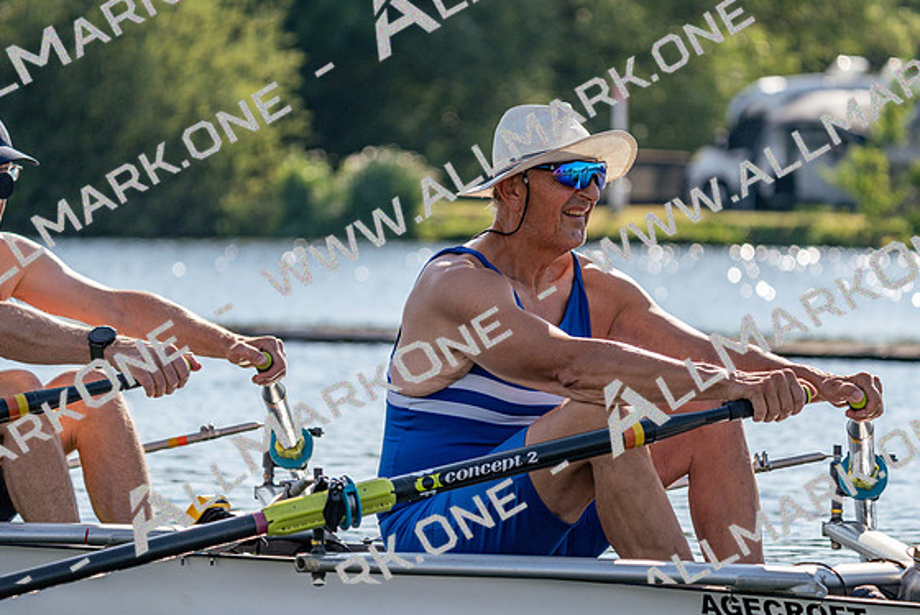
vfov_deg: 6.6
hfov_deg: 9.9
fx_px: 5292
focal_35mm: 207
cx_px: 463
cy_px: 302
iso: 250
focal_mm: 200
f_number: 5.6
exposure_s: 1/1600
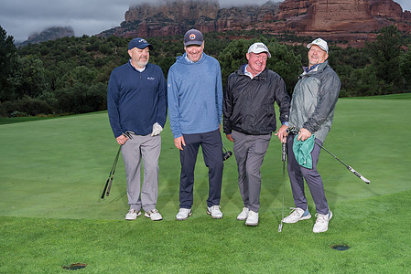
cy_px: 118
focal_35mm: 31
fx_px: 354
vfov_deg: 42.3
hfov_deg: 60.0
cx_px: 235
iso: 320
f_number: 4.5
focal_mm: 24
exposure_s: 1/320
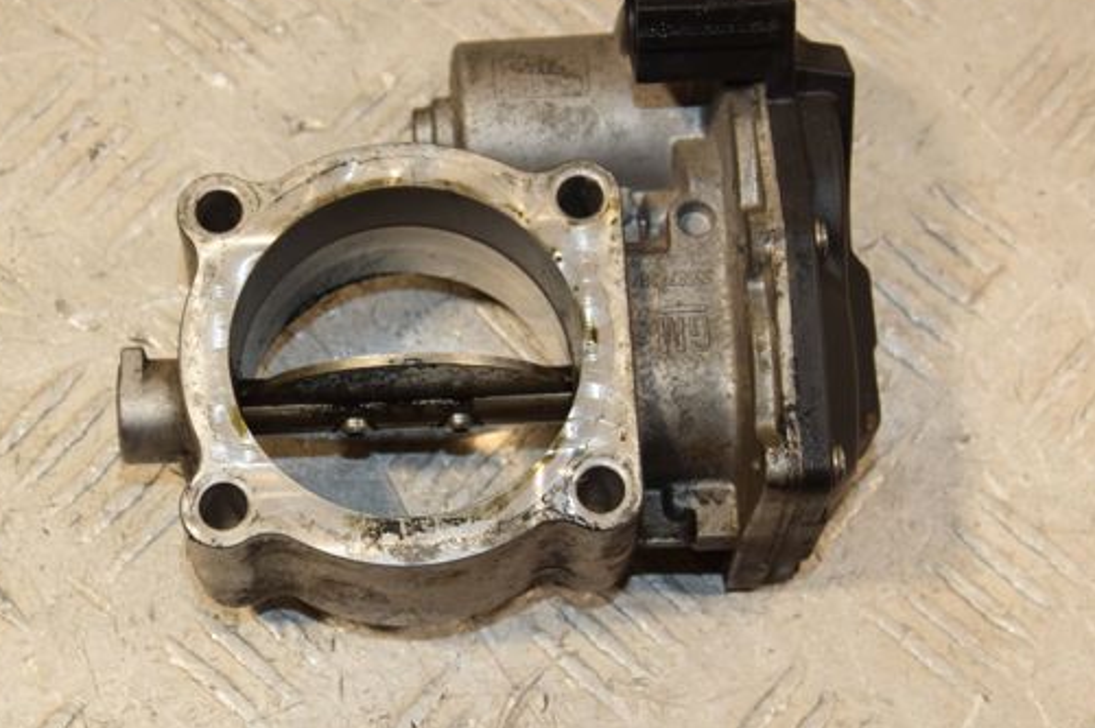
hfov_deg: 22.1
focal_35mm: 92
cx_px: 457
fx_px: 2796
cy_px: 293
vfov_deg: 14.8
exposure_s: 1/200
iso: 800
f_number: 9
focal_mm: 48
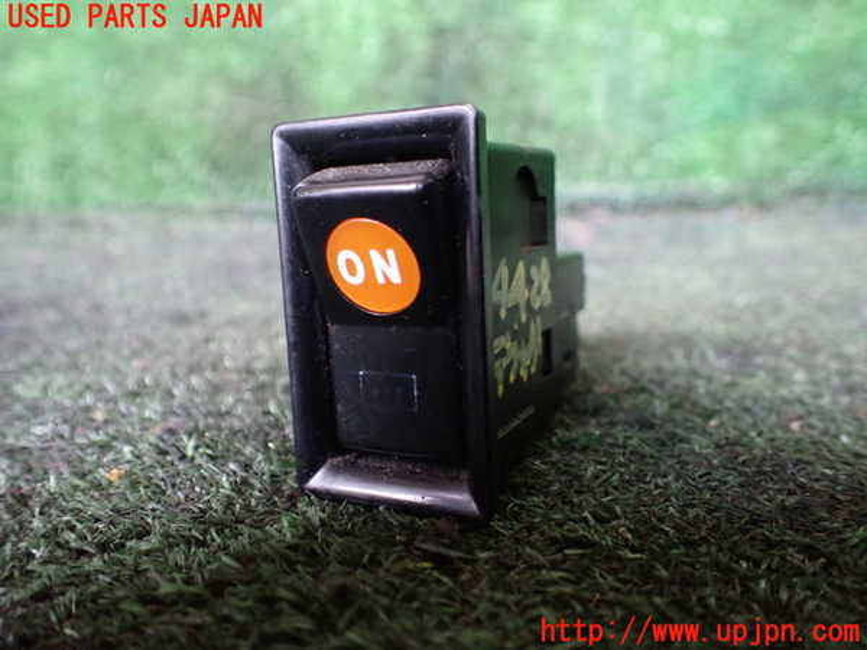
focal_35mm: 30
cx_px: 434
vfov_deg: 46.8
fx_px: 751
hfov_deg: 60.0
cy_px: 325
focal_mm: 5.4
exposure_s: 1/30
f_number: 2.3
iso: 1000
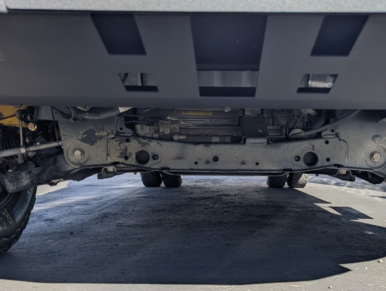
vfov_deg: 34.2
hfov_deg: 44.6
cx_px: 220
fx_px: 469
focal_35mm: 42
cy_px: 184
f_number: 1.85
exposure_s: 1/1490
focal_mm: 6.81
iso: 42
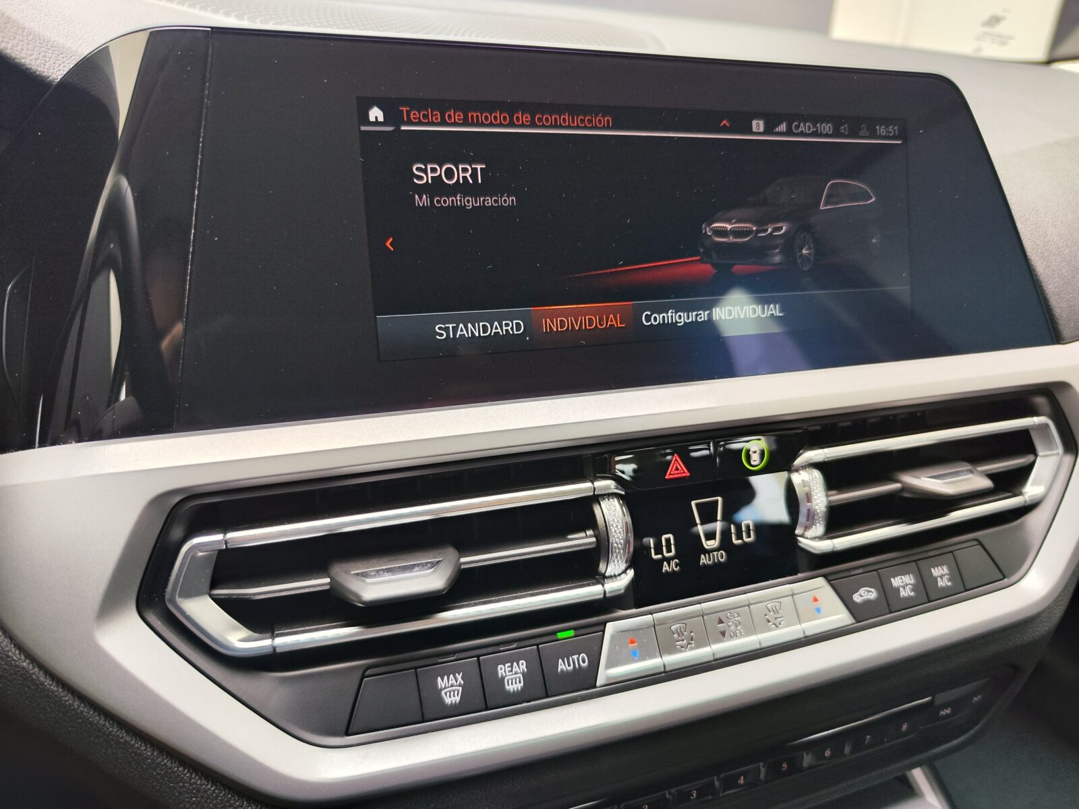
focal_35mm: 23
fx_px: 717
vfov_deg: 58.9
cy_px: 404
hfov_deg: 73.9
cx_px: 540
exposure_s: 1/100
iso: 110
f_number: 1.69
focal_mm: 7.01
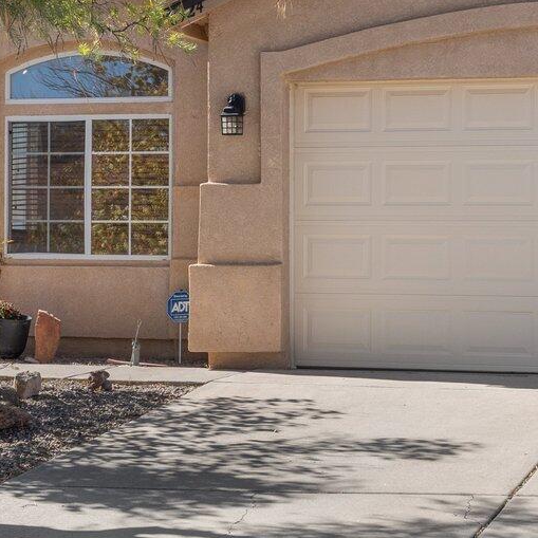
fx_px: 1864
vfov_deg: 16.4
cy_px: 229
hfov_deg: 16.4
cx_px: 217
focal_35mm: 106
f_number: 9
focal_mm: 31
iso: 320
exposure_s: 1/500
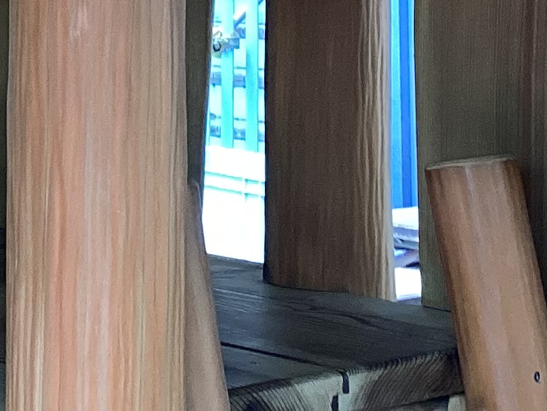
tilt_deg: +4.8
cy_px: -280
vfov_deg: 10.7
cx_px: -34
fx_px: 2070
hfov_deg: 14.7
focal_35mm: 131
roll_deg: +0.3
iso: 125
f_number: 2.4
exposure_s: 1/60
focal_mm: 3.3
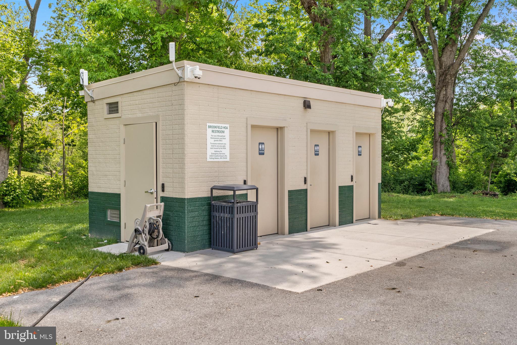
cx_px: 258
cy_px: 172
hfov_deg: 54.4
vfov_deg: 37.9
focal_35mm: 35
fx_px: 503
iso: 640
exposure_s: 1/320
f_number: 8
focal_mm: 35
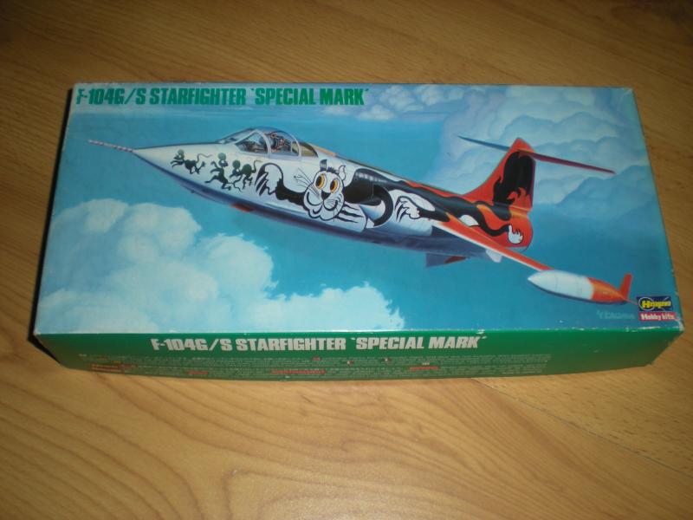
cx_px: 346
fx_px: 761
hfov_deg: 49.0
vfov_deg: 37.7
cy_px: 260
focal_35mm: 38
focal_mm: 6.3
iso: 64
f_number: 3.1
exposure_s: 1/60
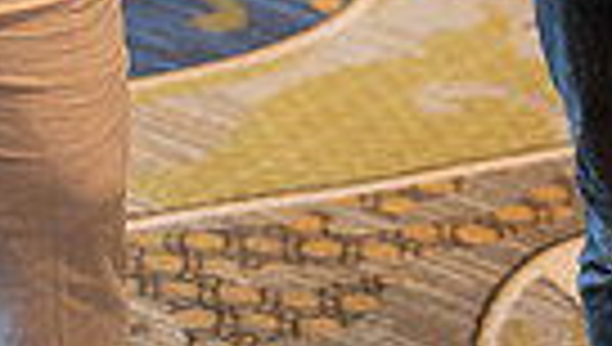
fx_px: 2812
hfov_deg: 12.4
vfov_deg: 6.6
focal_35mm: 173
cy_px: -566
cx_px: 378
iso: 1600
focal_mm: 50
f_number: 2.2
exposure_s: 1/160
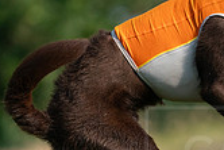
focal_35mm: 1511
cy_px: 174
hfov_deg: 1.4
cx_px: 274
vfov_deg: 0.9
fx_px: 9410
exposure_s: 1/4000
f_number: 6.3
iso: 1250
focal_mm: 433
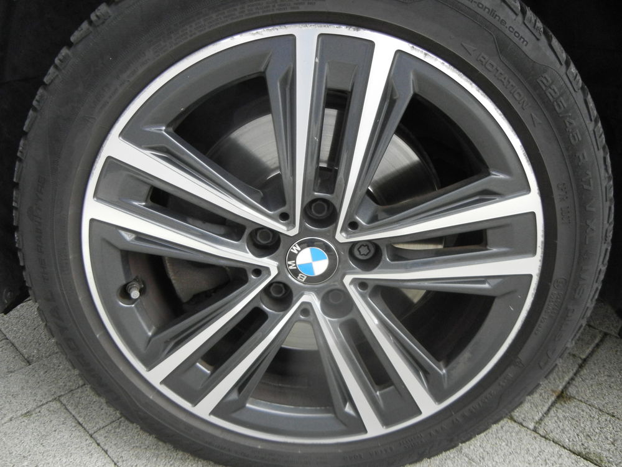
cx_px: 311
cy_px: 234
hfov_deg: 60.0
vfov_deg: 46.8
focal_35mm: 30
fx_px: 539
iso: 640
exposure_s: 1/126
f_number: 3.5
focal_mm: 5.4
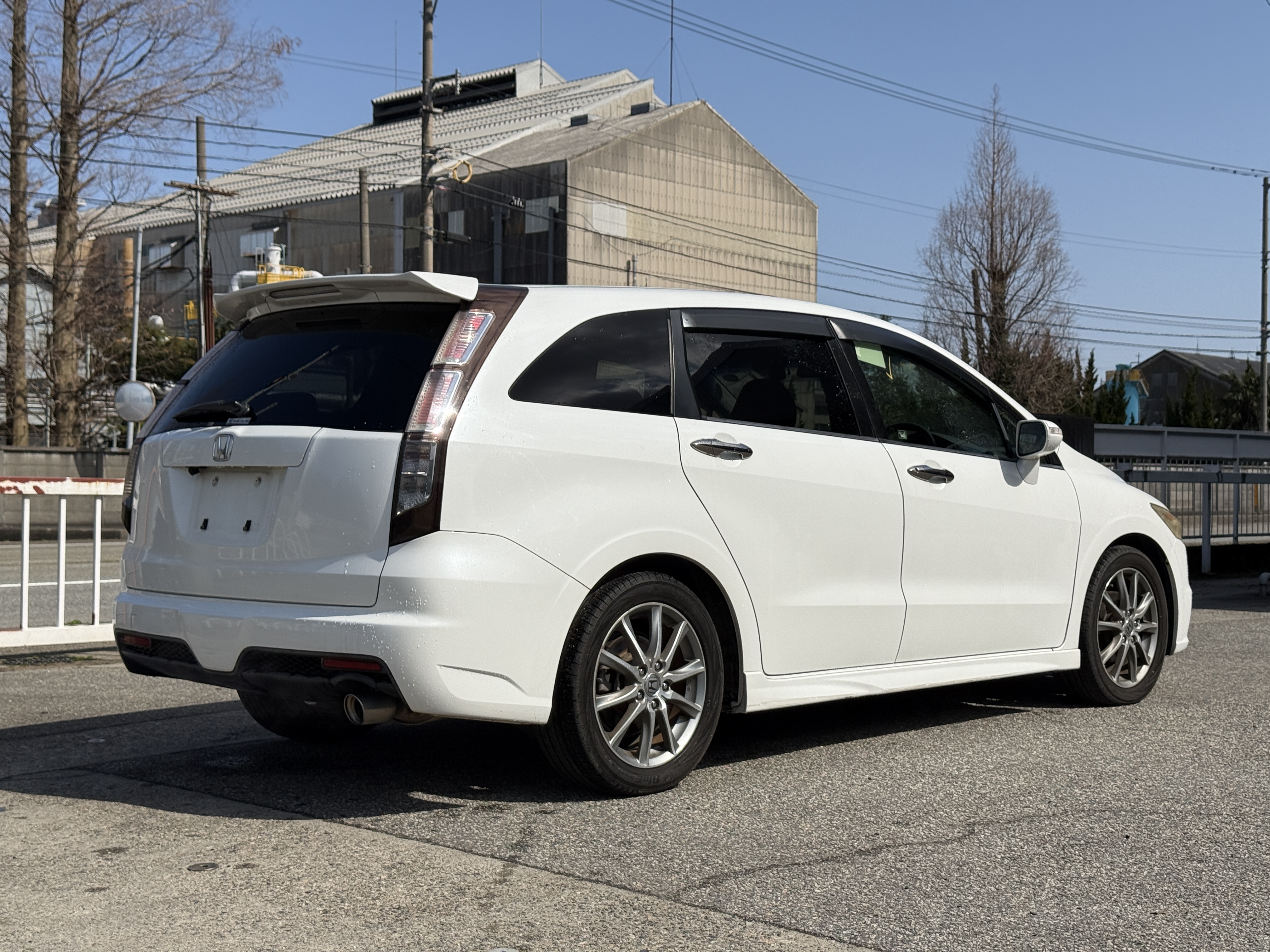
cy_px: 476
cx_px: 635
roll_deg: -0.2
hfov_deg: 39.7
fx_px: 1761
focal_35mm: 48
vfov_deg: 30.3
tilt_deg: +0.6
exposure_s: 1/11364
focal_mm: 6.76
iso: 64
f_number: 1.78
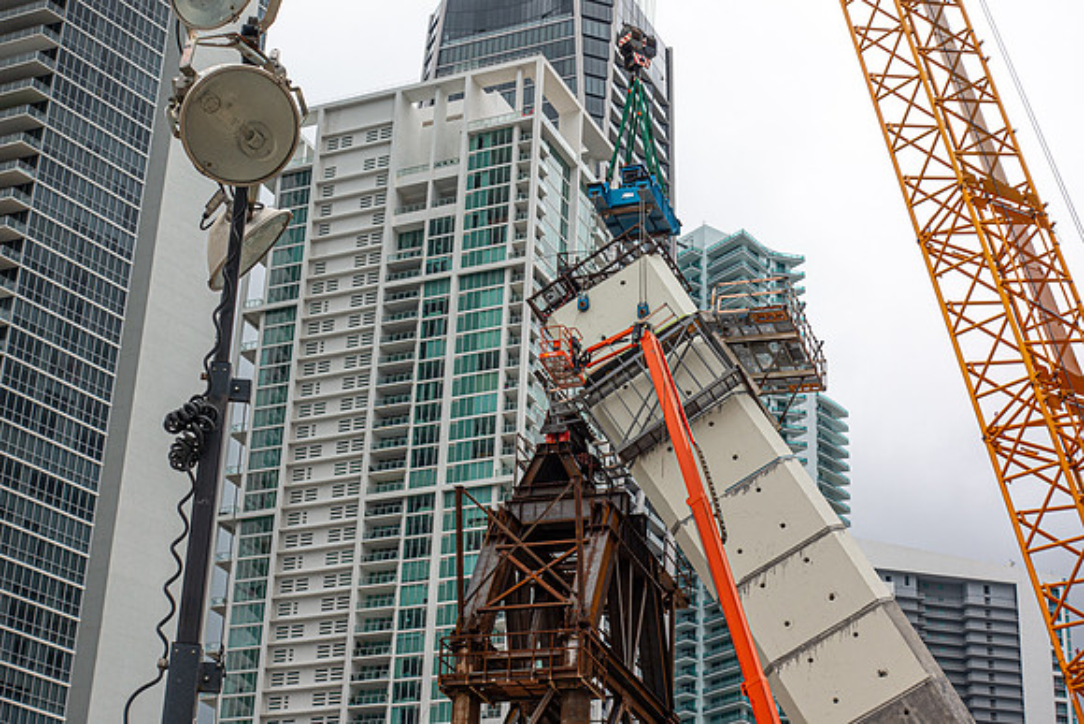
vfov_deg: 19.5
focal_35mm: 70
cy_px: 362
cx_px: 542
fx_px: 2108
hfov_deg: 28.8
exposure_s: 1/250
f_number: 6.3
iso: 125
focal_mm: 25.7
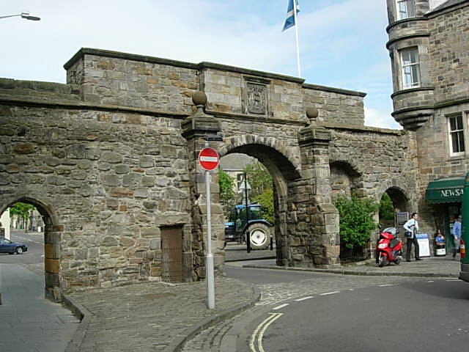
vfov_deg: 37.7
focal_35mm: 38
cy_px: 176
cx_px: 234
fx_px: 515
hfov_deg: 49.0
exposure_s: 1/418
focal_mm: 7.8
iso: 79
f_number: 4.8
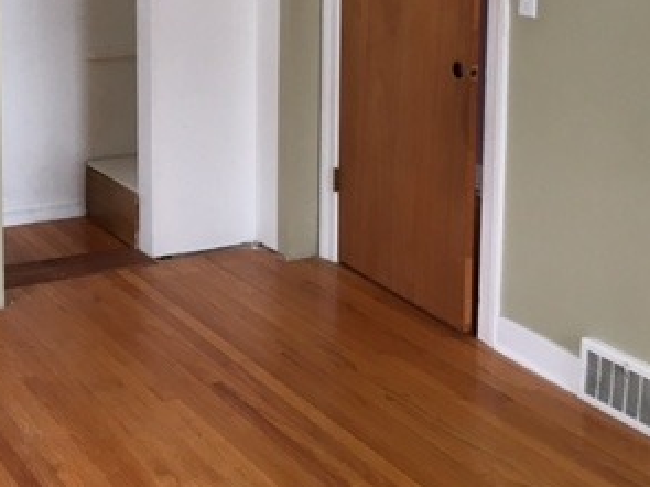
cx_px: 20
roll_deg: +0.9
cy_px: 22
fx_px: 1182
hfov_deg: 29.0
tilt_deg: -8.2
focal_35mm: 63
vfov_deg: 22.5
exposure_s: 1/30
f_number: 2.2
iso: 40
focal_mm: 4.15
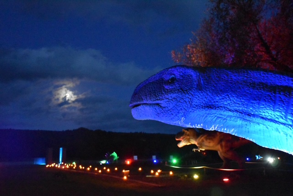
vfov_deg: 36.9
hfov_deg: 53.1
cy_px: 98
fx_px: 293
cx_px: 146
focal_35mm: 36
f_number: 3.8
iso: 12800
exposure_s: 1/80
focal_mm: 24
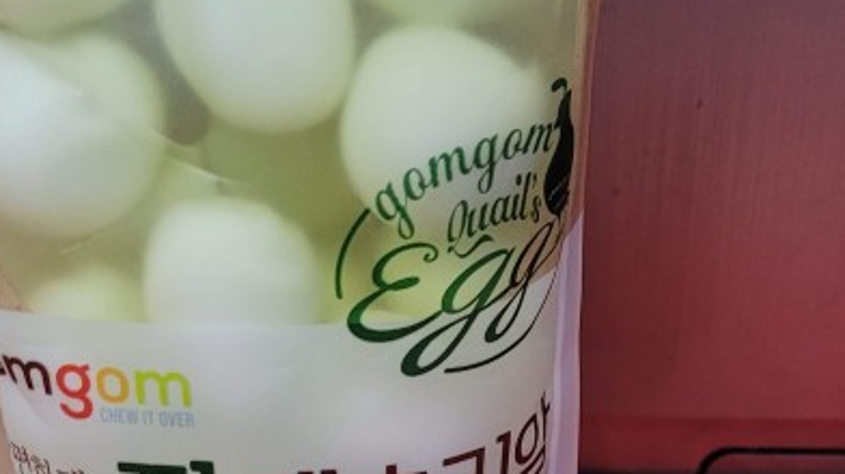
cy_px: 631
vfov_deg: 15.4
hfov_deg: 28.6
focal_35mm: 74
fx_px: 1657
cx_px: 438
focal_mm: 5.4
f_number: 1.8
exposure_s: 1/60
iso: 200
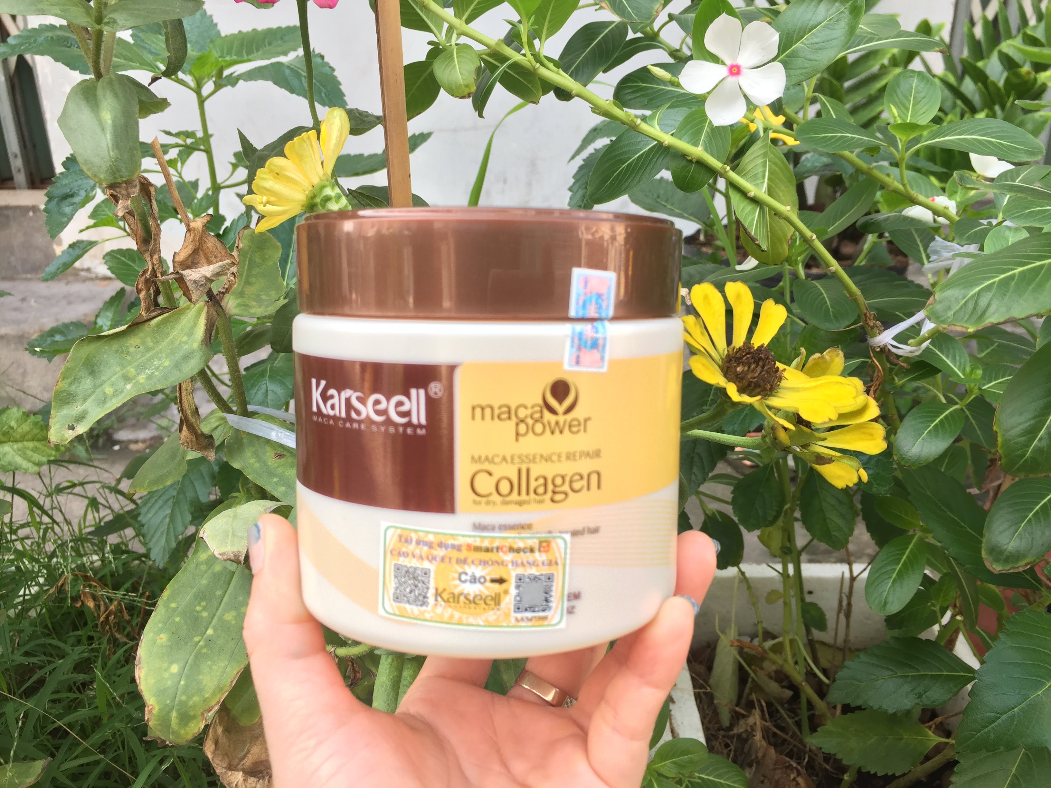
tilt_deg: -18.9
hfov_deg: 61.7
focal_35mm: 29
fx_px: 880
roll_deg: -0.2
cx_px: 526
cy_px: 394
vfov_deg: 48.2
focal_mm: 4.15
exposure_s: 1/102
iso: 32
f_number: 2.2
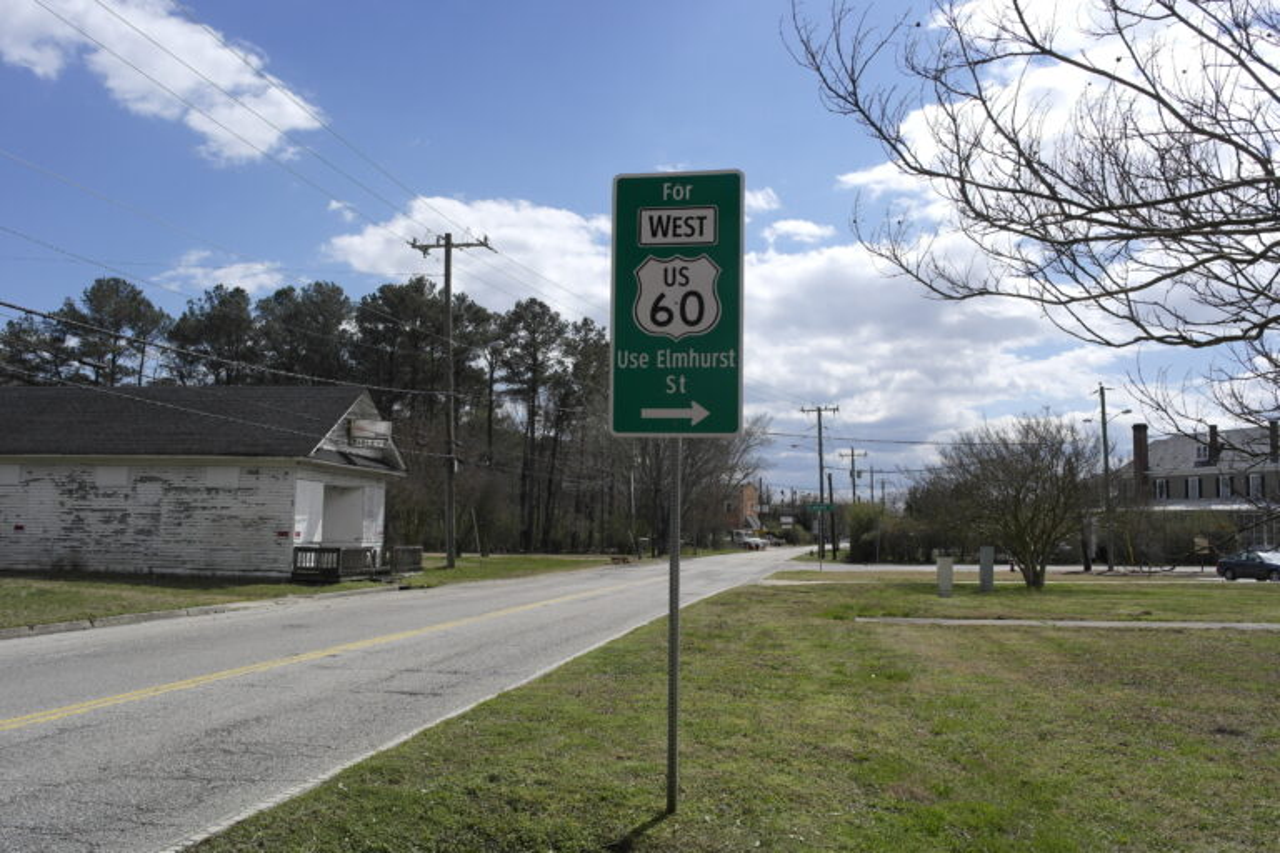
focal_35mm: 30
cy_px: 426
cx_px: 640
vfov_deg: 43.6
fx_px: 1067
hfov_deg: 61.9
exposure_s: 1/400
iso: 100
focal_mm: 20
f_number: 8
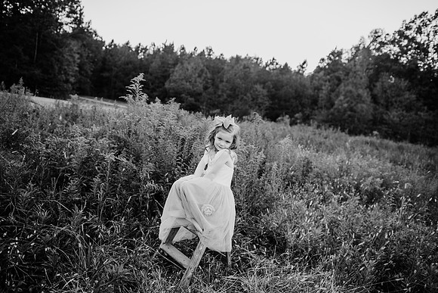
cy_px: 146
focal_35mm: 24
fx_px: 292
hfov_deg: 73.7
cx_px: 219
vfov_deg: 53.2
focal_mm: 24
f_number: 2.5
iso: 250
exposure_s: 1/640
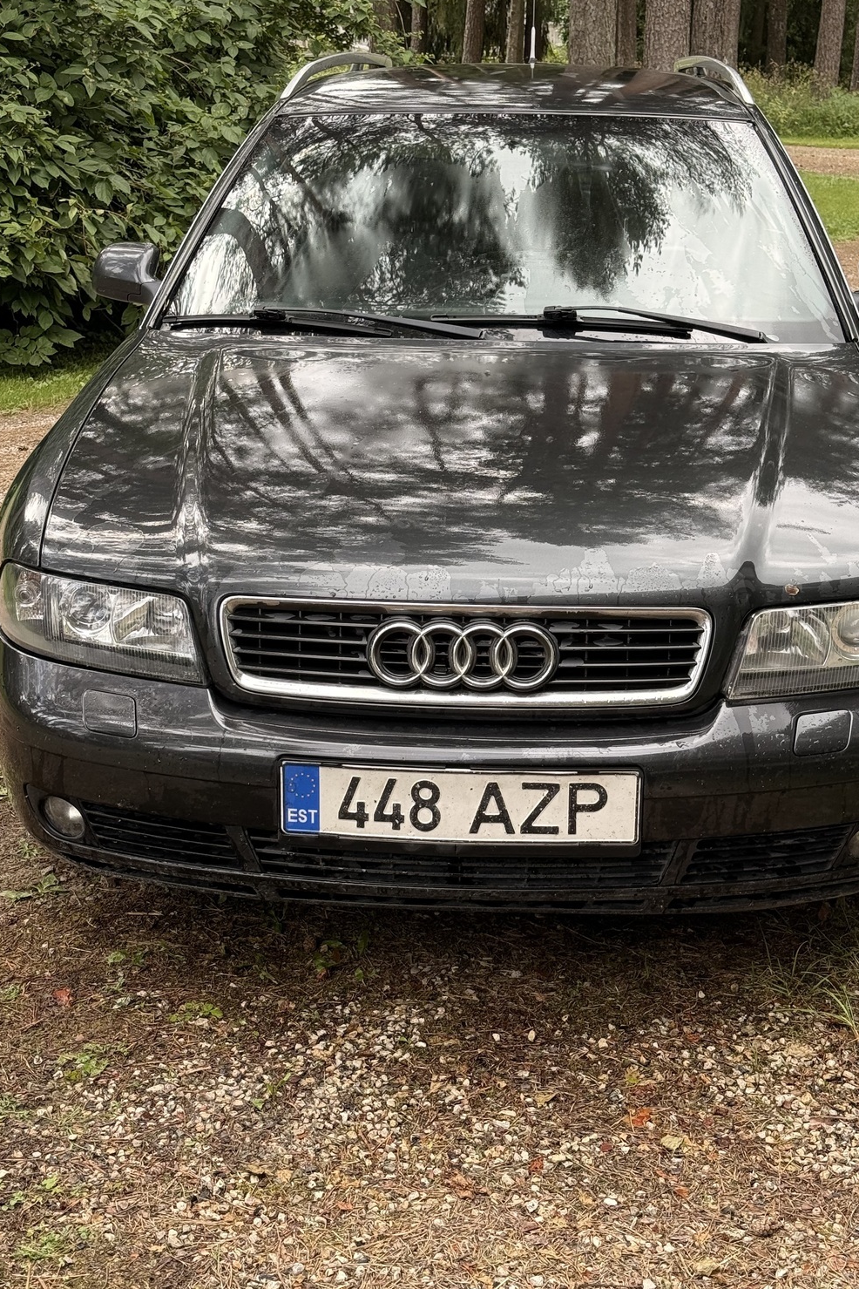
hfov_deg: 25.0
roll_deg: -1.9
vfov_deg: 36.9
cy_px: 627
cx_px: 483
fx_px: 1933
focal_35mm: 54
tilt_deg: -15.6
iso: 64
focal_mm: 6.76
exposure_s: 1/356
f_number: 1.78
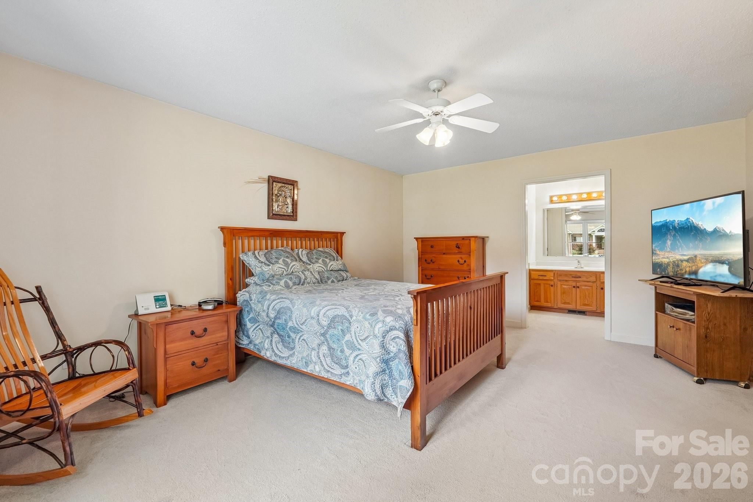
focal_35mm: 15
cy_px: 251
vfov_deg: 77.3
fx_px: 314
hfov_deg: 100.4
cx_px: 376
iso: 400
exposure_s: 1/10
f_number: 8
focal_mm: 10
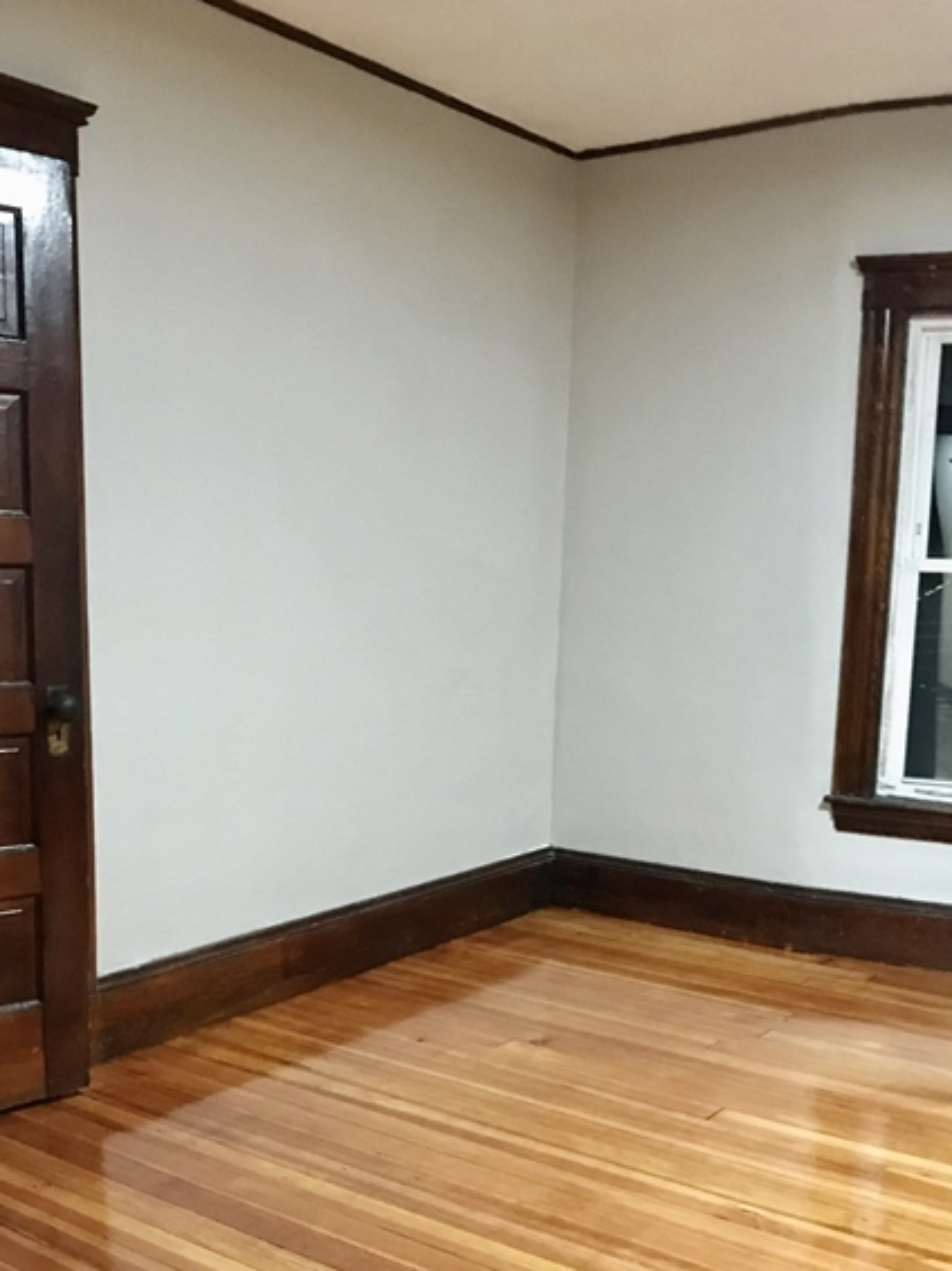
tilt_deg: -9.2
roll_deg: -0.6
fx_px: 1394
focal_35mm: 38
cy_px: 835
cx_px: 454
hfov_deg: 37.7
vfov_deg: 48.3
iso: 80
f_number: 1.8
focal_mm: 3.99
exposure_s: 1/8
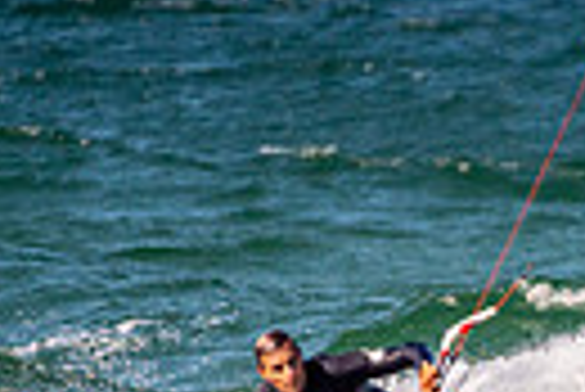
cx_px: 574
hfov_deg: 0.9
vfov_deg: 0.6
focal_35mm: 2344
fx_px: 38132
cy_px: 463
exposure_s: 1/1250
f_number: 5.6
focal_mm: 500
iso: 250
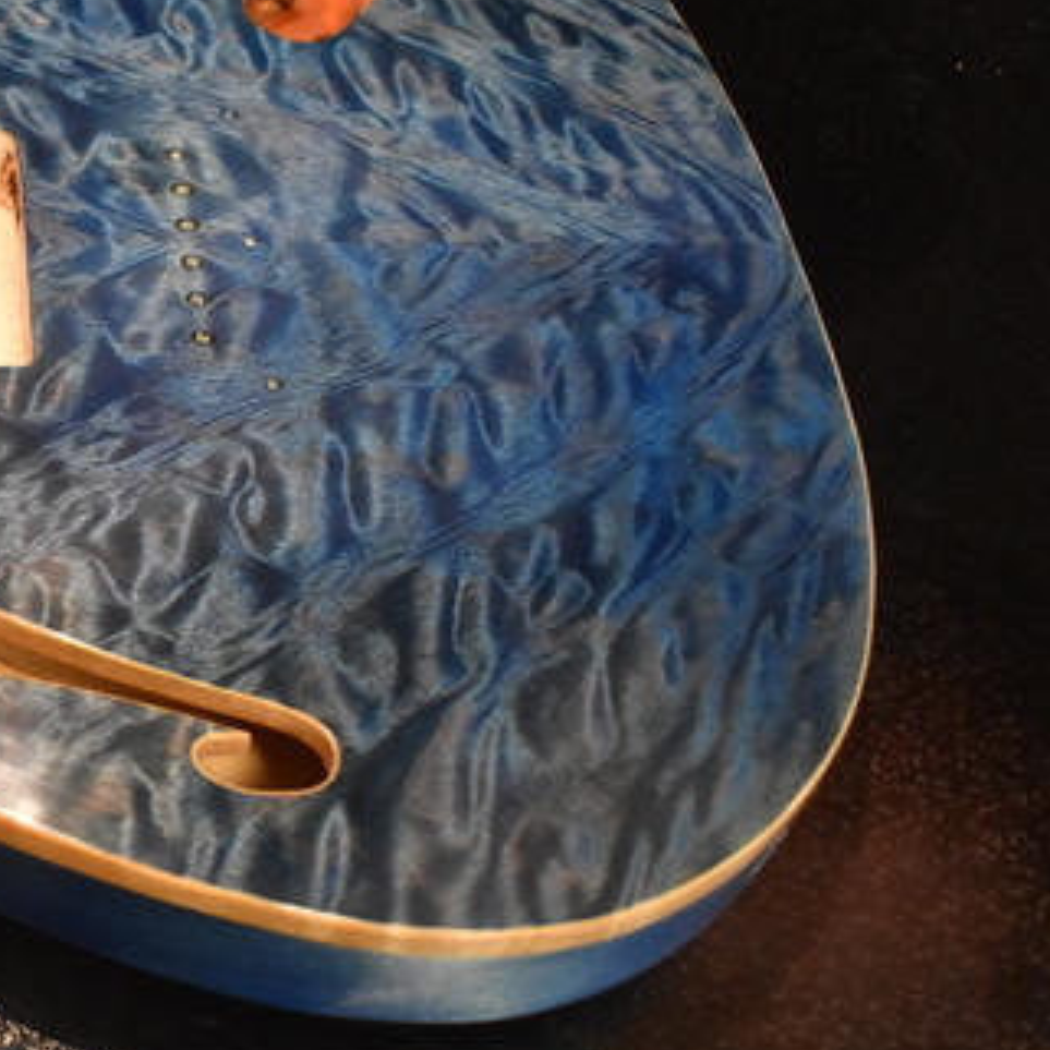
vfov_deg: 27.3
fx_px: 2162
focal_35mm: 63
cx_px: -124
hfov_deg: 25.2
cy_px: 445
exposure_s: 1/30
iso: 3600
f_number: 3.8
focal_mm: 22
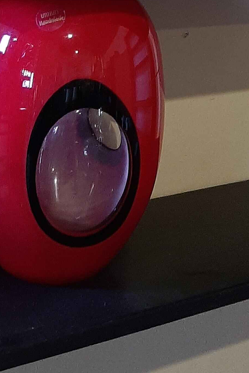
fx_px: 830
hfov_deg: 17.0
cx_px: 184
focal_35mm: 80
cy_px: -100
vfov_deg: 22.8
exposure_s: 1/25
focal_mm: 3.93
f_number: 1.7
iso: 250
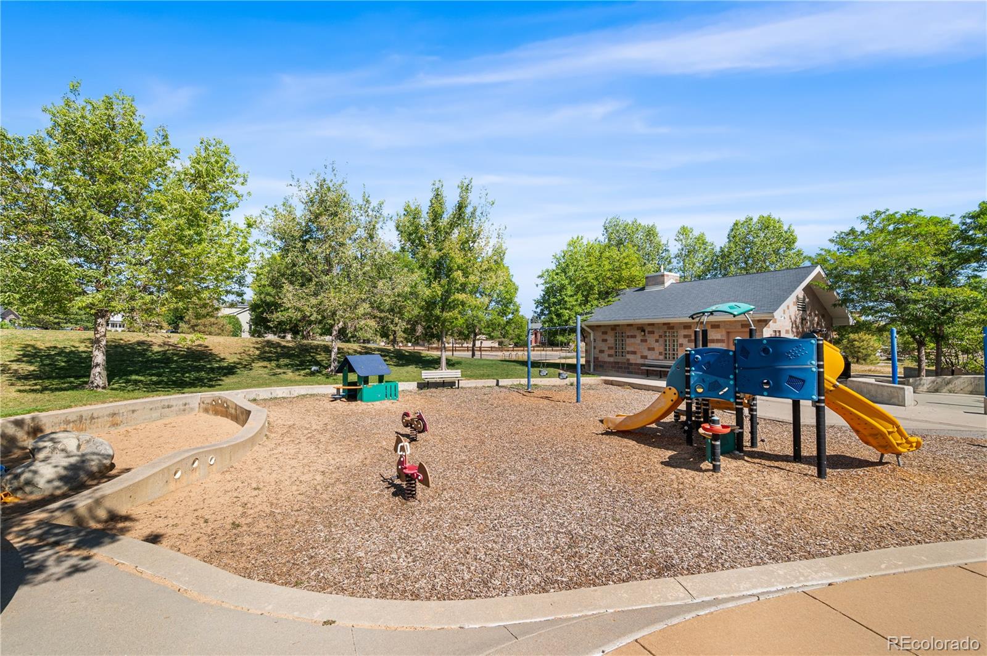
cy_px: 328
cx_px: 494
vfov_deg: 79.1
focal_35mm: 14
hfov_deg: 102.4
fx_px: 397
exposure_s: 1/60
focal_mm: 14.5
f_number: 8
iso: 250
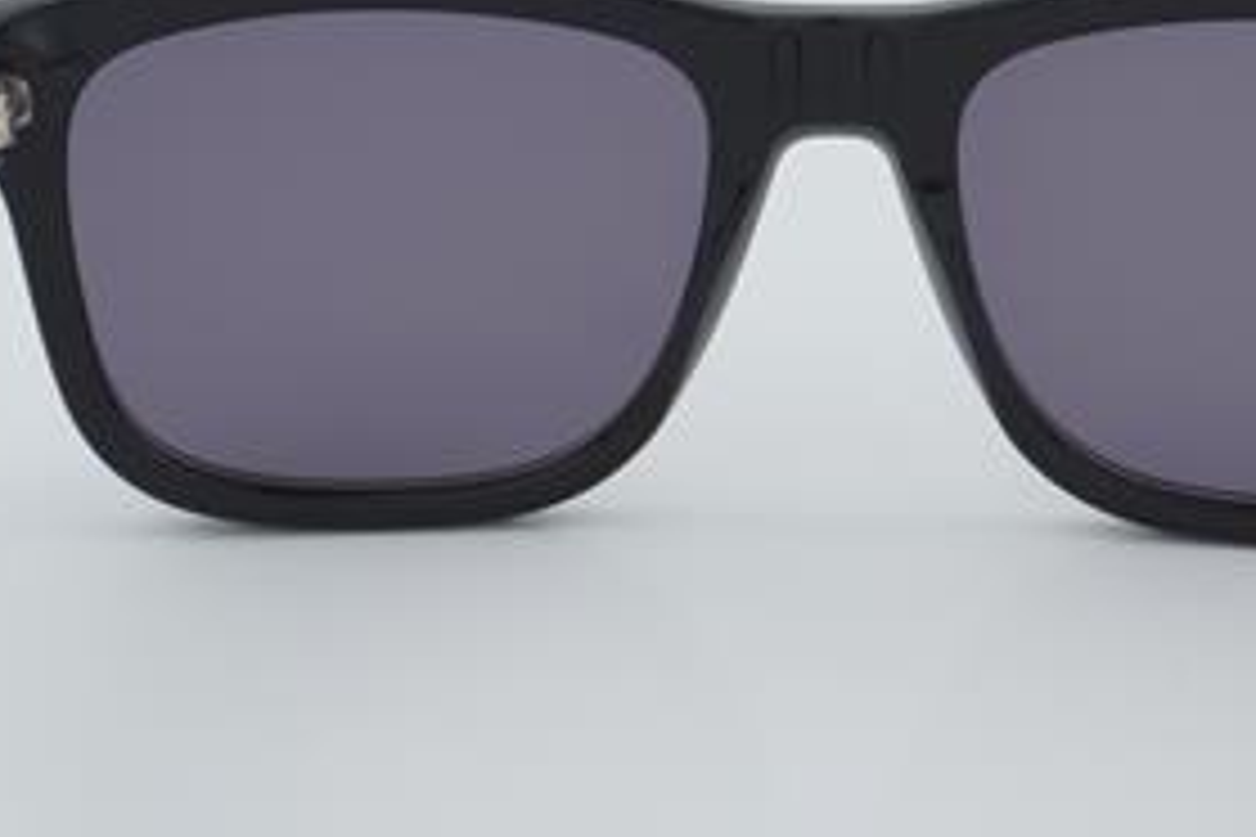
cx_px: 837
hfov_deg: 21.0
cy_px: 356
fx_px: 3374
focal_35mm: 97
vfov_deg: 14.1
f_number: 32
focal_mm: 45
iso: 100
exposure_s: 1/4
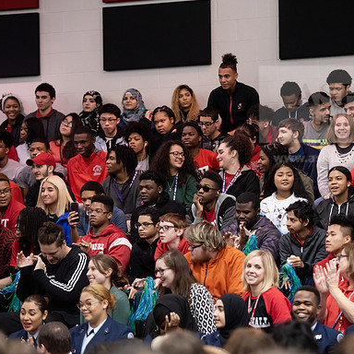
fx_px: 1782
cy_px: 177
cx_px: 231
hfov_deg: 11.3
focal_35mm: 154
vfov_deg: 11.3
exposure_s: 1/250
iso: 2500
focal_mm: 120
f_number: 2.8
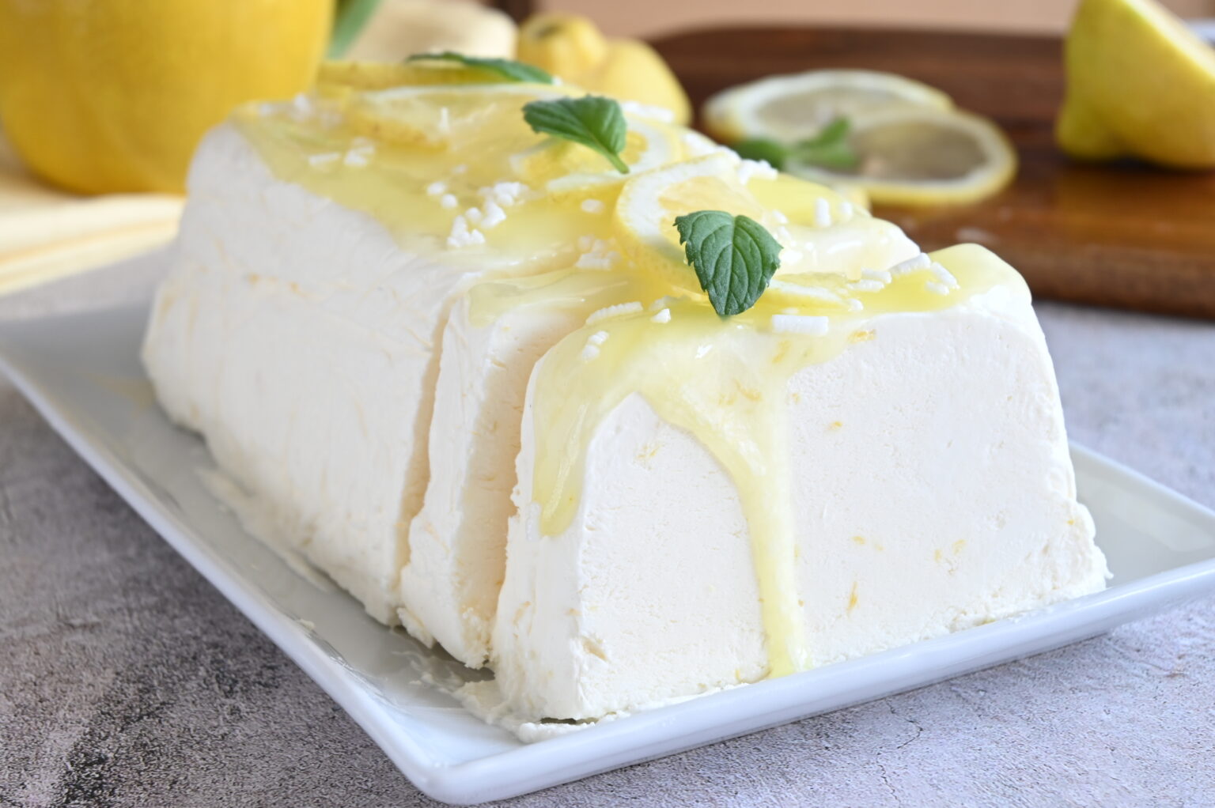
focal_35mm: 75
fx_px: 2530
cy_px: 404
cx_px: 608
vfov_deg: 18.2
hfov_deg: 27.0
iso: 200
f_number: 7.1
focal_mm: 50
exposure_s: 1/15
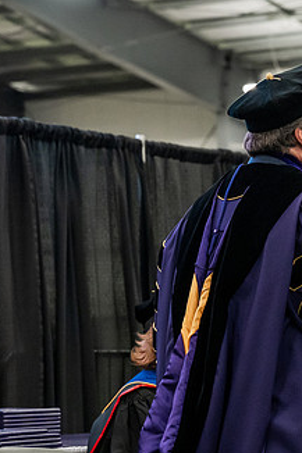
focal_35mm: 153
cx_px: 383
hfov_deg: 8.8
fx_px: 1927
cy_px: 252
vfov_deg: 13.4
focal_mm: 86
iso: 6400
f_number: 5
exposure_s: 1/250
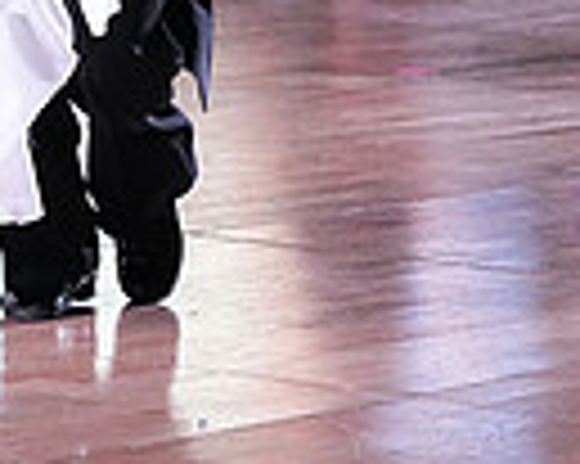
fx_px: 5592
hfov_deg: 5.9
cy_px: -345
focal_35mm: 326
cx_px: -148
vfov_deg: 4.7
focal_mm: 77
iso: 10000
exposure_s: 1/400
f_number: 5.6
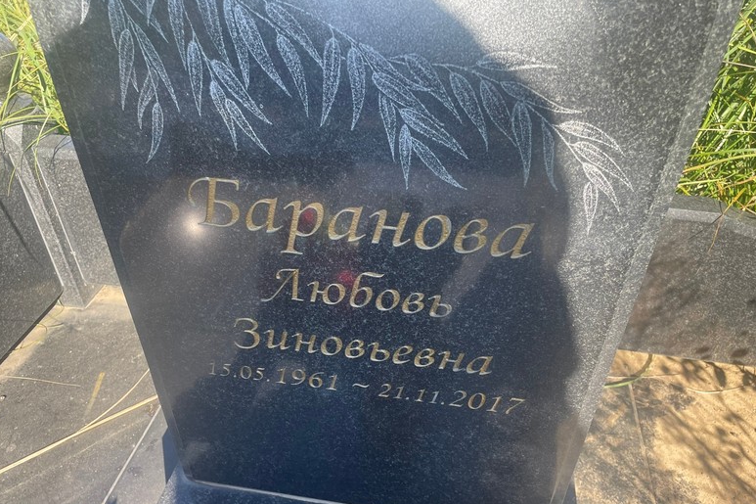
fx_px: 588
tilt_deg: -41.6
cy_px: 290
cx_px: 383
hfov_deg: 65.5
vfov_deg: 46.2
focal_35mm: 28
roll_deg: -1.8
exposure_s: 1/525
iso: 32
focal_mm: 4.2
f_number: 1.6
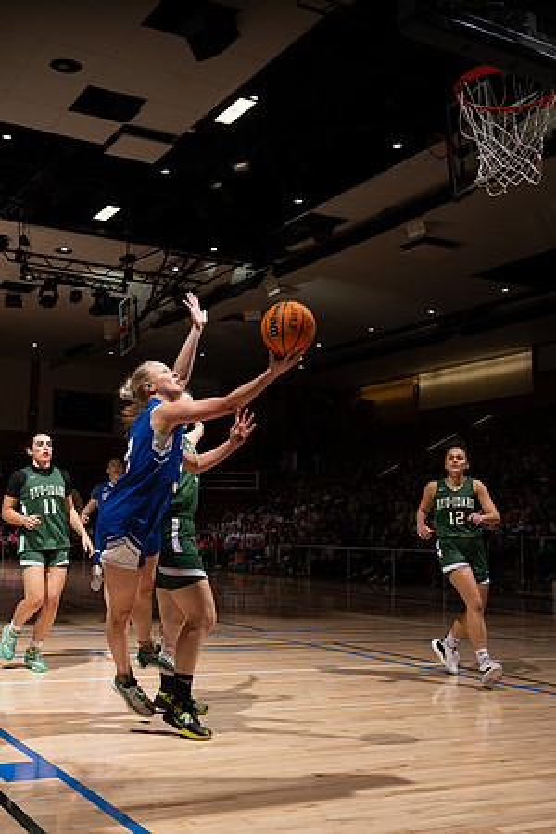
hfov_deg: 31.0
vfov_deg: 45.4
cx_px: 213
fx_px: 997
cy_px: 415
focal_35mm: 43
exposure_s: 1/125
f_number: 5
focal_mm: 28
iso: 100
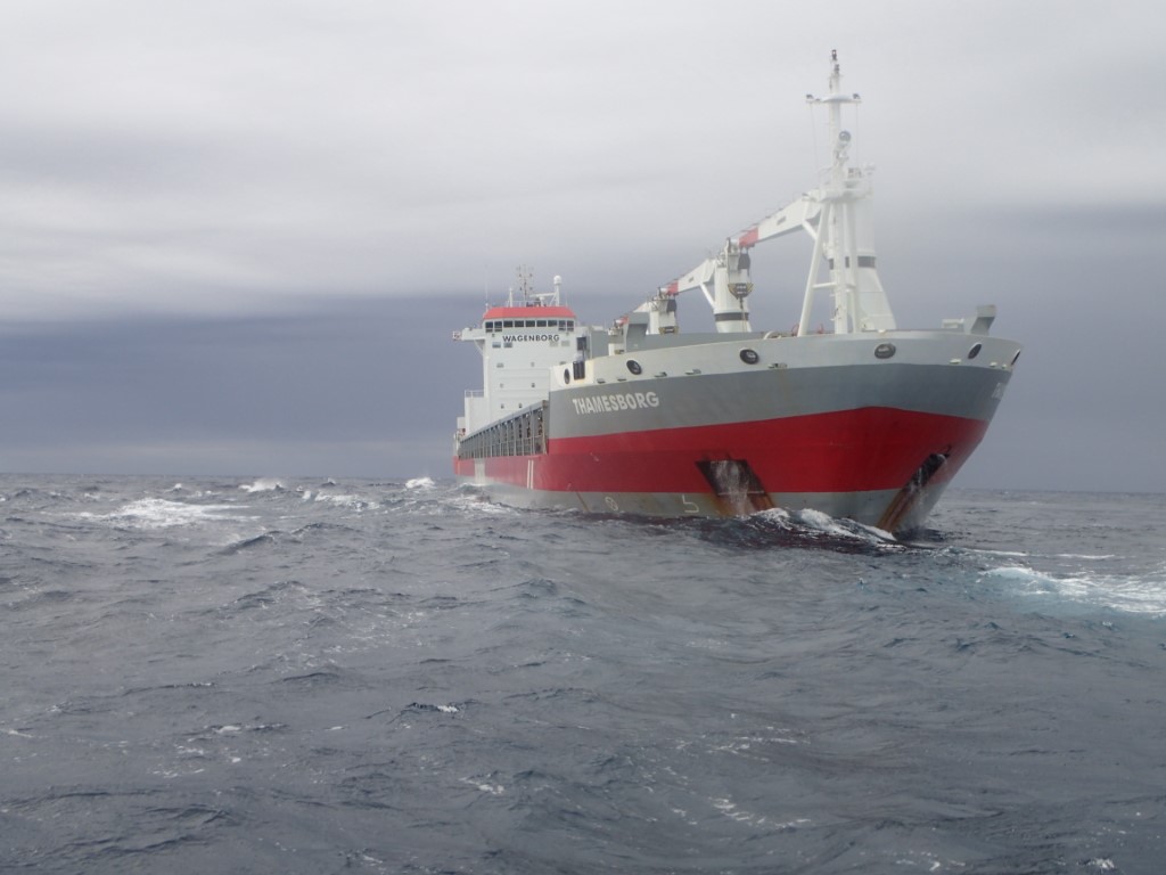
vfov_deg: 33.6
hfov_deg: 43.9
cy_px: 438
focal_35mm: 43
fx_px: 1448
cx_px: 583
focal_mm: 7.86
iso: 100
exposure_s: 1/250
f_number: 4
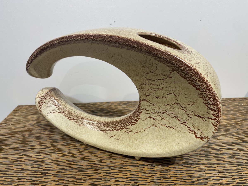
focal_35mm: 26
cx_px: 124
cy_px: 93
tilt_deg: -24.5
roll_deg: +3.3
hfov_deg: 67.3
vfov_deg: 53.1
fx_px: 186
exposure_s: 1/105
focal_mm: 4.2
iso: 32
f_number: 1.6
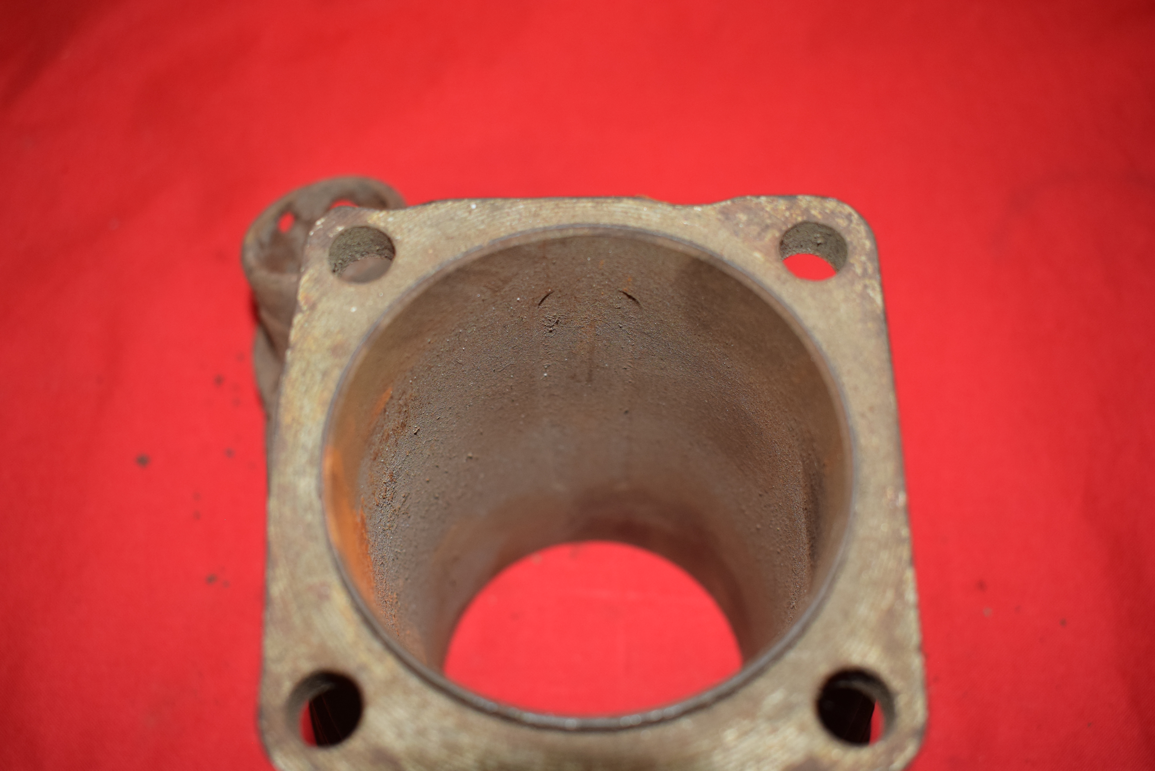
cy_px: 386
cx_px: 578
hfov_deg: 47.9
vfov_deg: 33.0
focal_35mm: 40
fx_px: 1300
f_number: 5
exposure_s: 1/160
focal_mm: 27
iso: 640
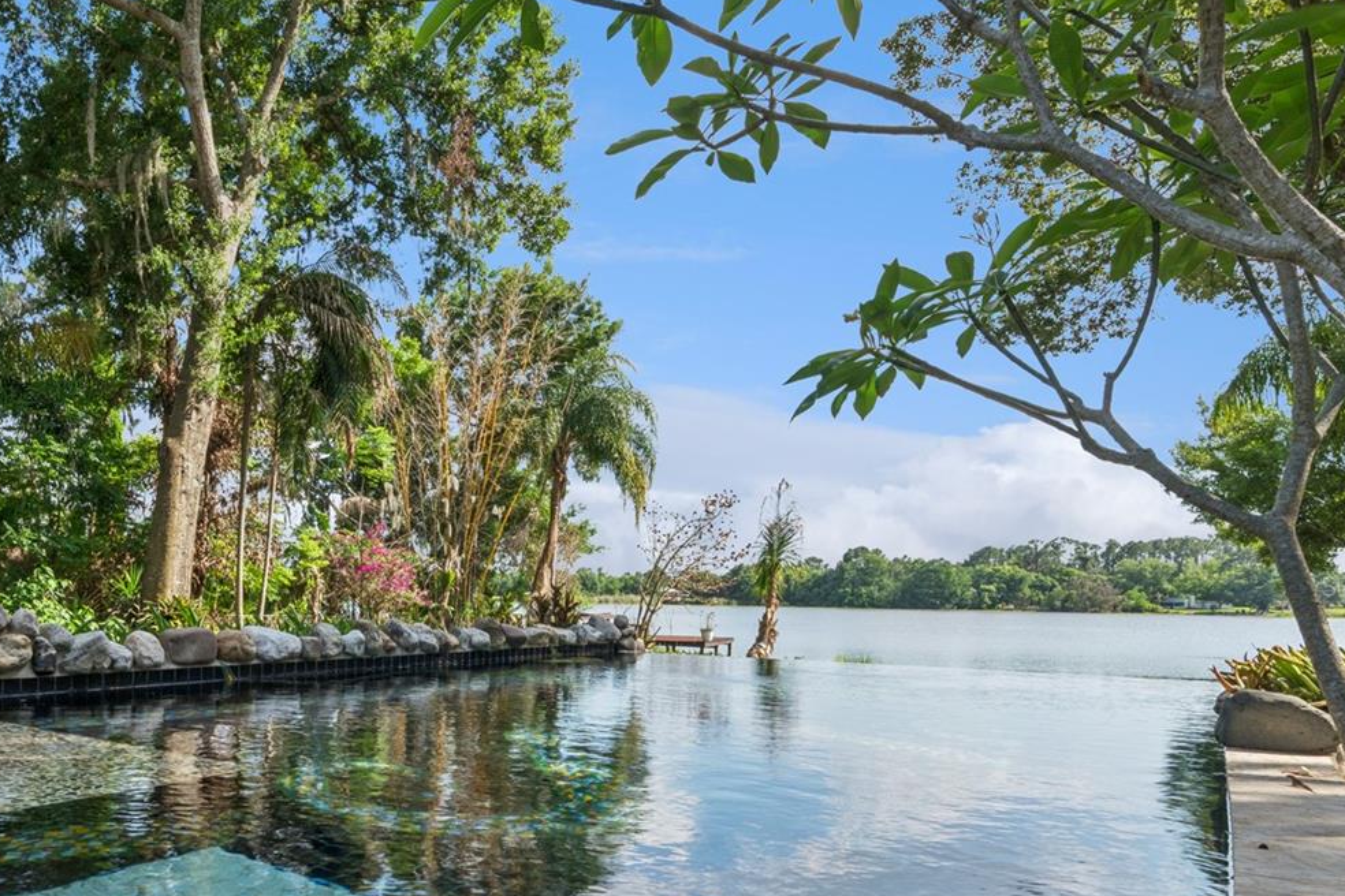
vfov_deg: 48.8
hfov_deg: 65.5
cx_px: 350
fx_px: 971
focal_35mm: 26
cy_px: 586
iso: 100
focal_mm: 16
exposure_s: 1/20
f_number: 22
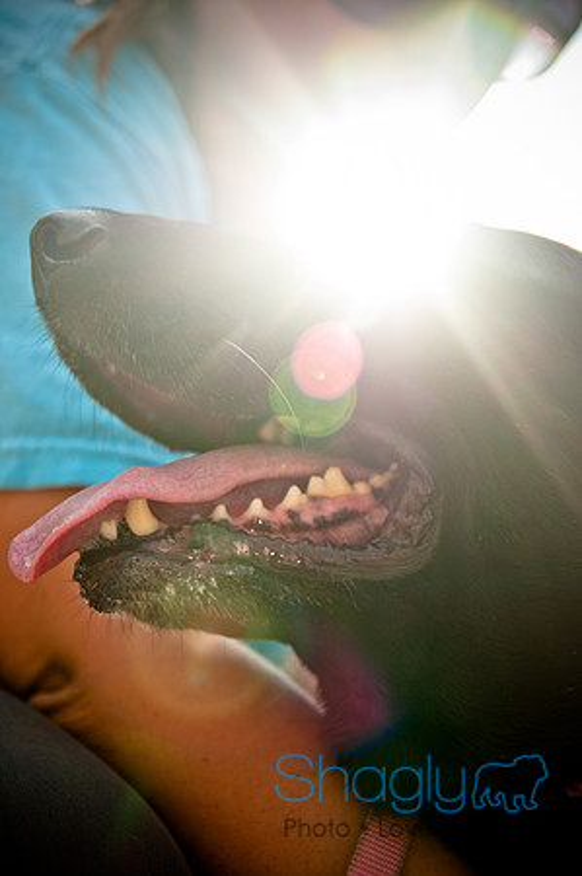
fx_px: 1823
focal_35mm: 75
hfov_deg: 18.1
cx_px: 291
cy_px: 438
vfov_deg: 27.0
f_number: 2.8
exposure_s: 1/2000
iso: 400
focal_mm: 50
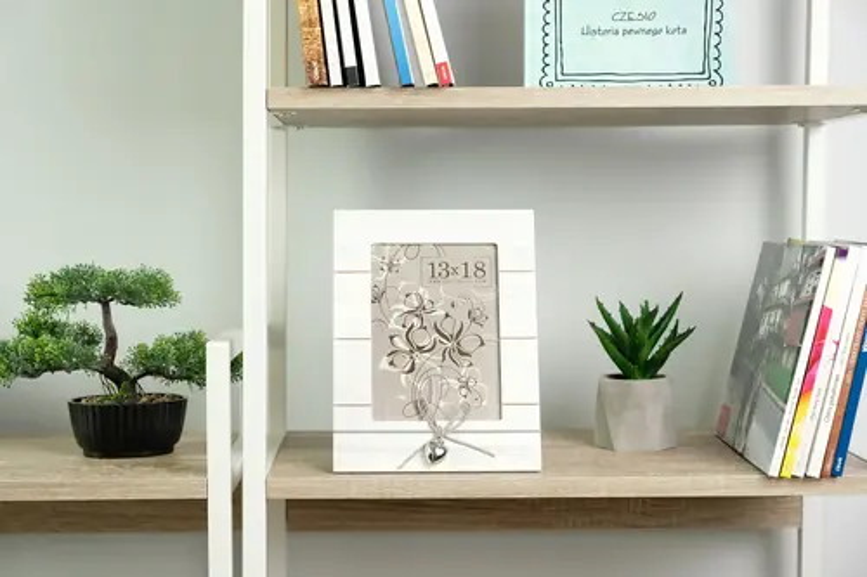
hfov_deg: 32.4
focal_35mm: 62
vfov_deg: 21.9
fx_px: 1493
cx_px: 434
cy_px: 288
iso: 200
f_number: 3.2
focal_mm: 41.4
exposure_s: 1/30
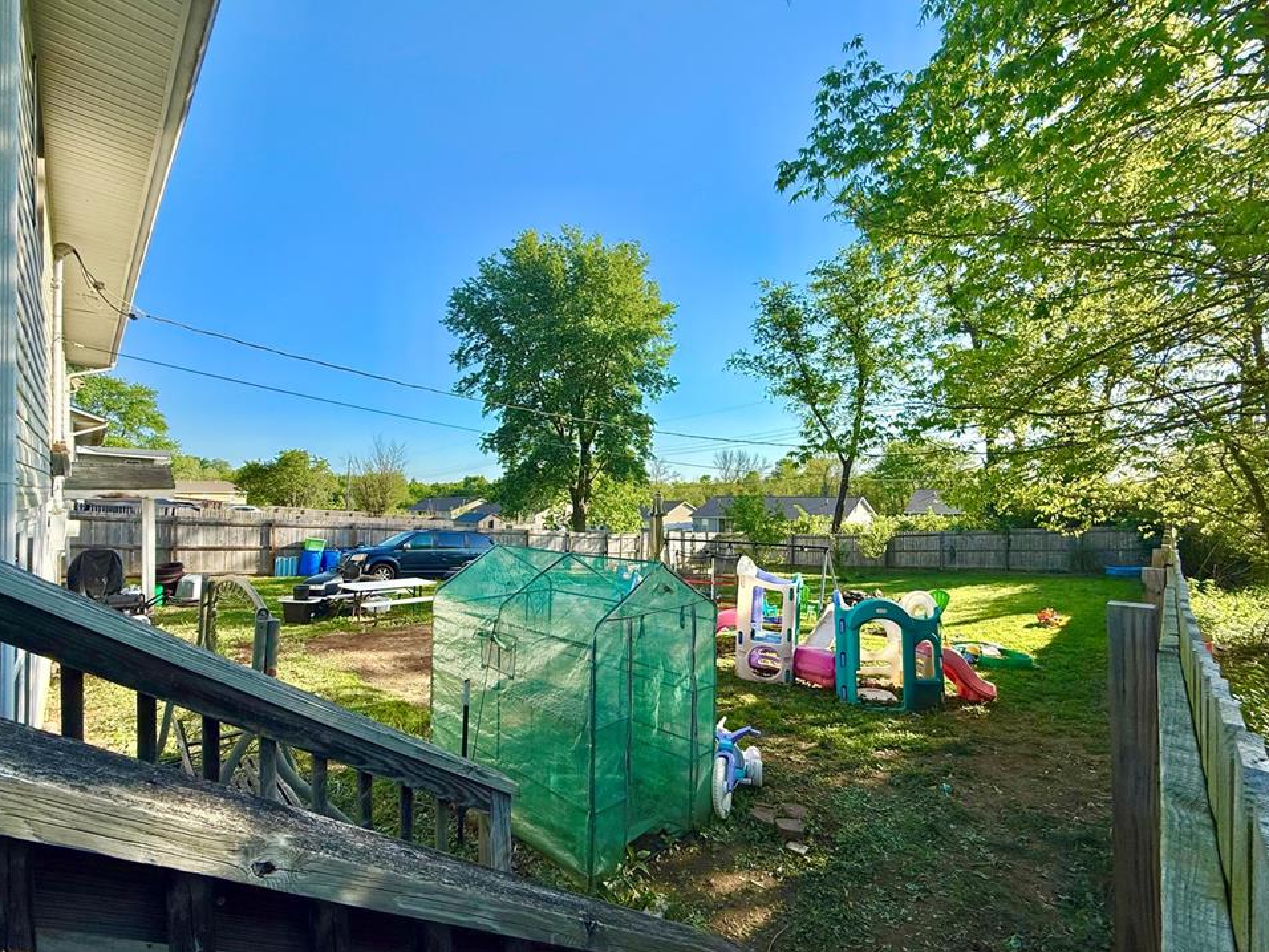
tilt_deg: +1.3
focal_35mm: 15
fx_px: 550
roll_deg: +0.0
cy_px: 489
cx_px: 607
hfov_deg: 98.1
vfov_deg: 81.7
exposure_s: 1/1145
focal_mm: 2.22
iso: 50
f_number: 2.2
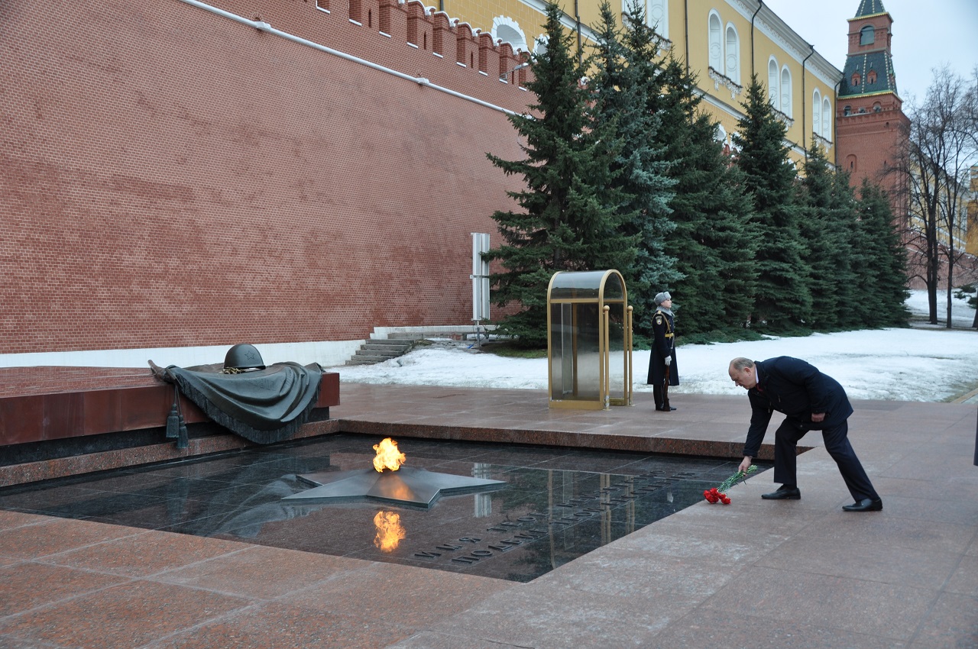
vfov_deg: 34.1
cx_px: 489
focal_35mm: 39
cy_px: 324
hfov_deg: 49.6
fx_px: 1058
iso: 200
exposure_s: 1/60
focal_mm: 26
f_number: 8
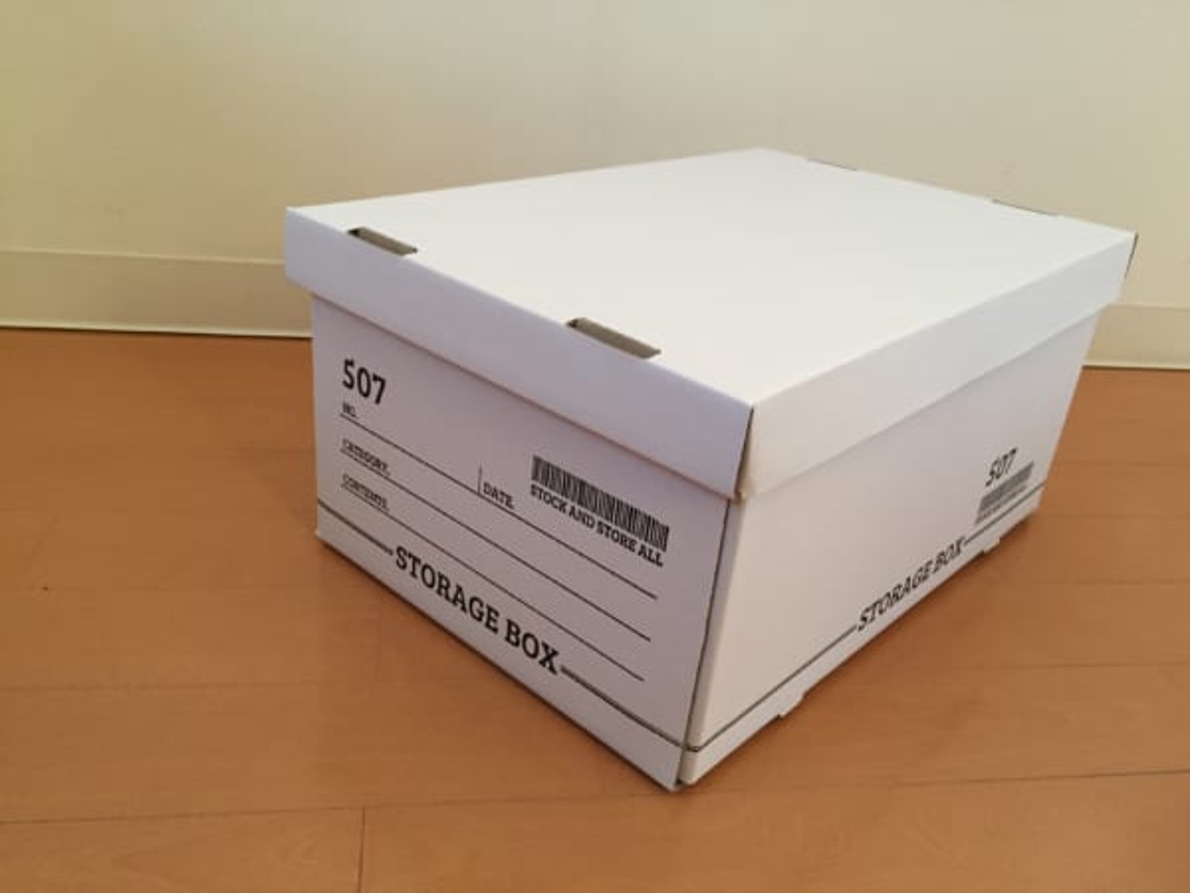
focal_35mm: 29
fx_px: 997
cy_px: 446
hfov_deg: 61.7
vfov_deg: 48.2
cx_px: 595
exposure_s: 1/30
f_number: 2.2
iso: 125
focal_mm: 4.15
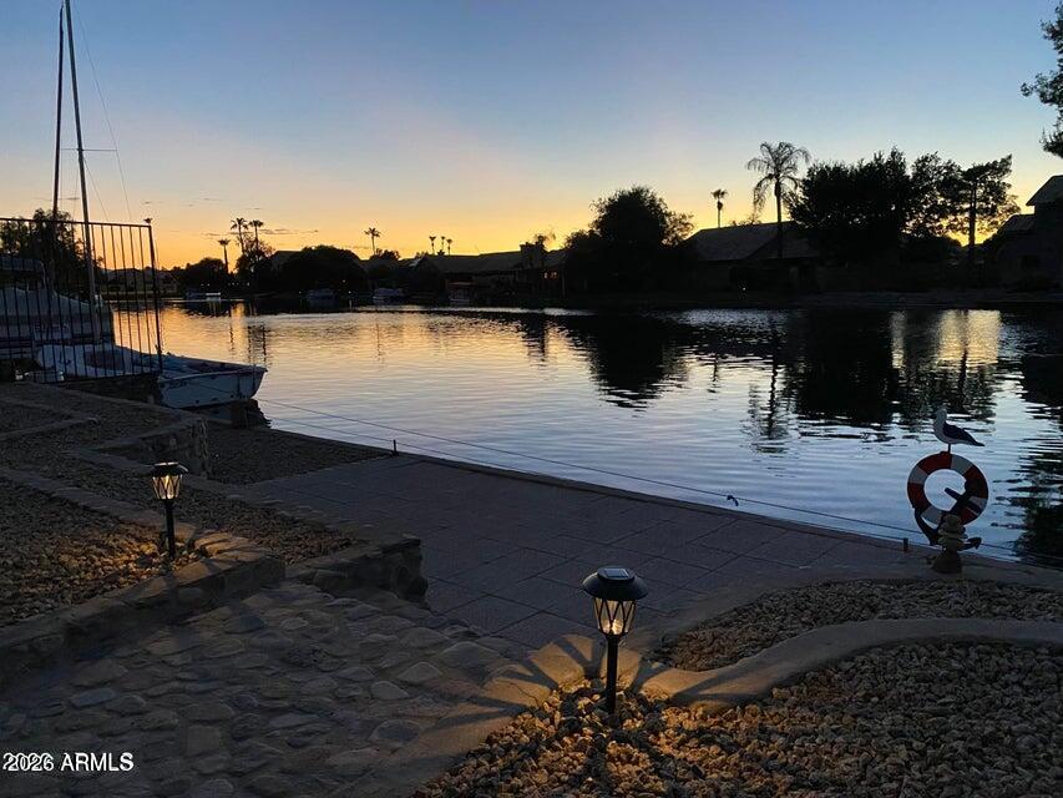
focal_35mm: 26
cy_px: 399
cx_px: 532
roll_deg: +0.8
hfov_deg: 67.3
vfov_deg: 53.1
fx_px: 799
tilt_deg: -9.3
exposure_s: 1/60
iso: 500
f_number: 1.8
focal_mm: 4.25
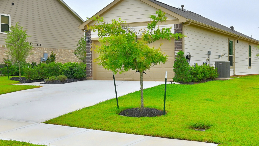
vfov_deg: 24.9
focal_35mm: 48
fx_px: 330
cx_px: 166
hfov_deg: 42.5
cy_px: 72
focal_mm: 30
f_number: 8
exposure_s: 1/320
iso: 400
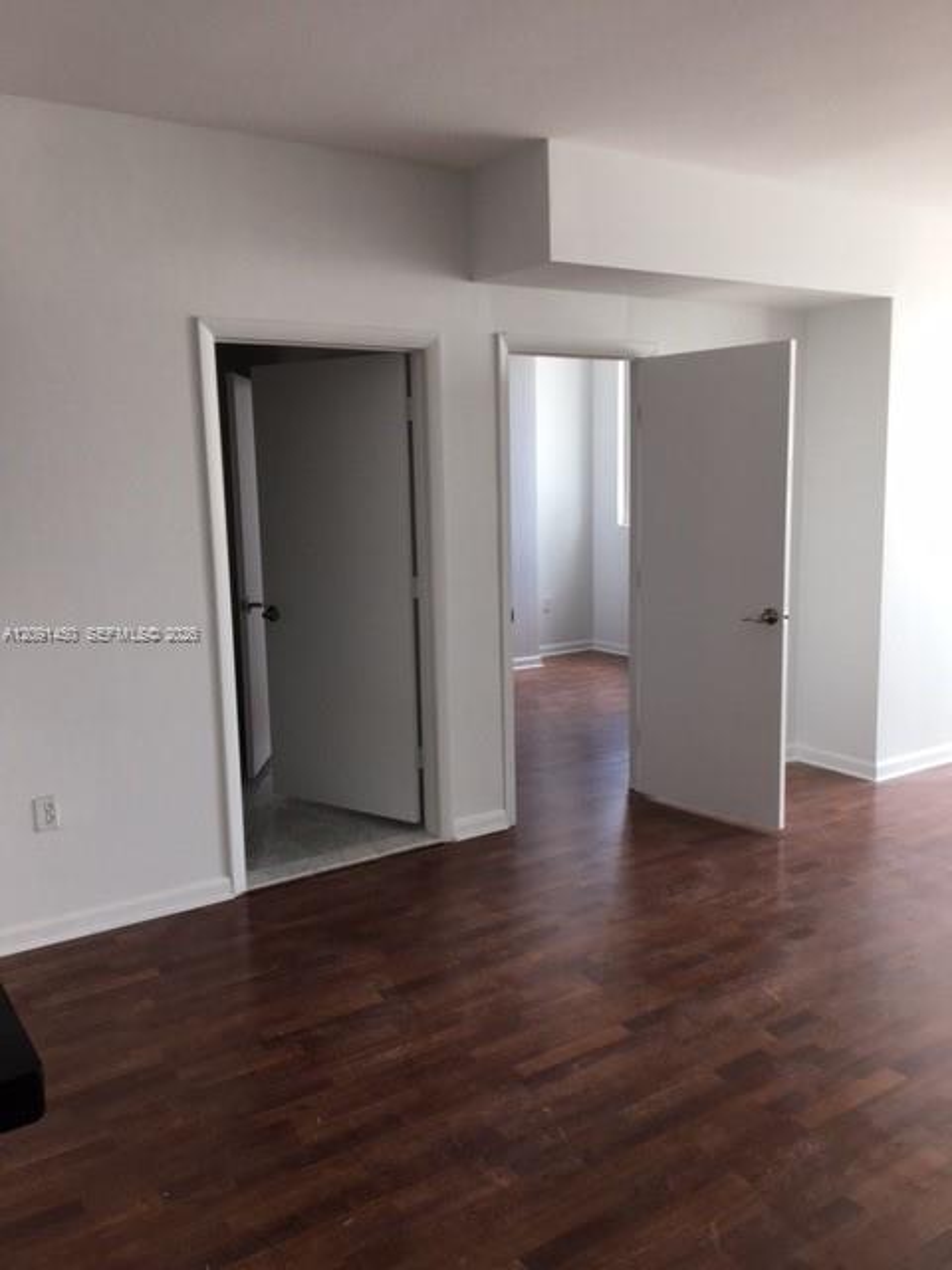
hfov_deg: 48.2
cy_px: 635
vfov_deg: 61.7
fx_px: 1063
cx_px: 476
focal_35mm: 29
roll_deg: +0.7
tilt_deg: -8.3
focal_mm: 4.15
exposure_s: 1/40
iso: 25
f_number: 2.2
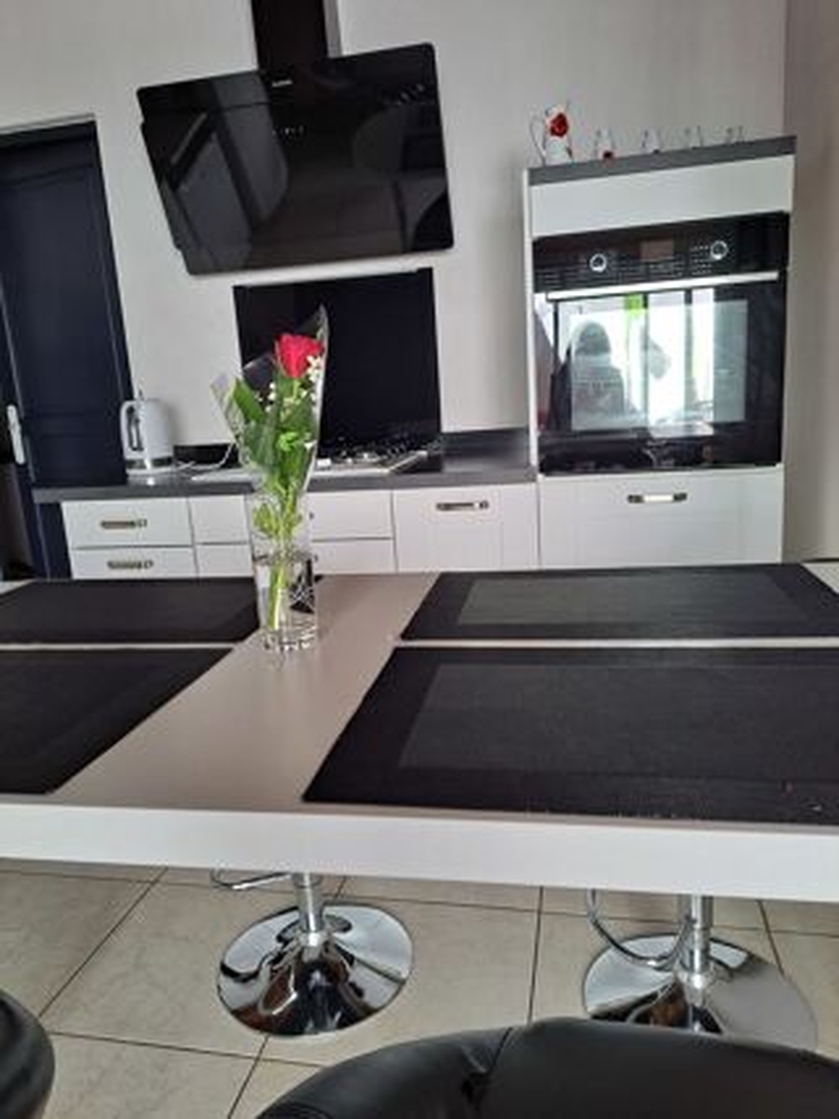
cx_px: 420
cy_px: 560
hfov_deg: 56.8
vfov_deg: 71.6
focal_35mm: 24
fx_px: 776
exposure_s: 1/50
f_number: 1.8
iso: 50
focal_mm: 5.23
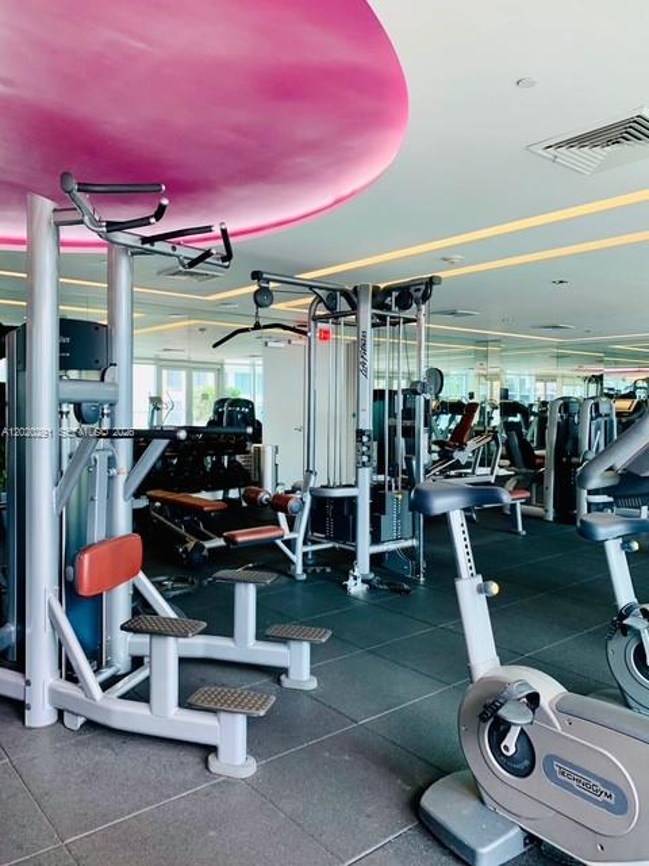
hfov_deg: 53.1
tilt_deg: -2.0
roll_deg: -1.9
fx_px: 650
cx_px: 324
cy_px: 433
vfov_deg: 67.3
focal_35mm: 26
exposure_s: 1/60
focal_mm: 4.25
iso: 80
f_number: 1.8
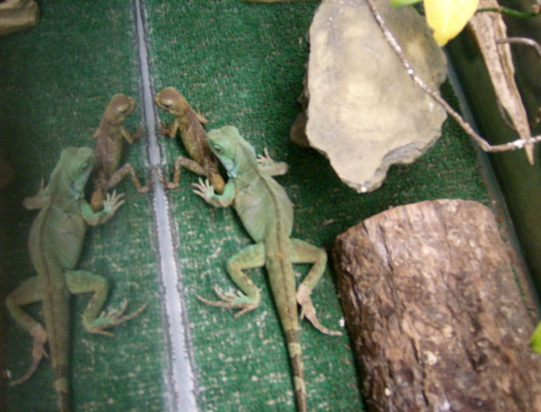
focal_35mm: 38
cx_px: 270
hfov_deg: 48.8
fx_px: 597
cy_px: 206
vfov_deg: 38.0
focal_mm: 6.4
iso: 200
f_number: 2.9
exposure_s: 1/13
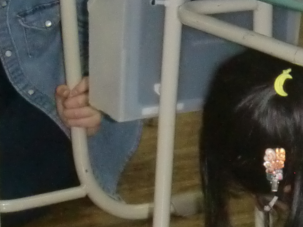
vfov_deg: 9.2
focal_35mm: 161
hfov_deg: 12.0
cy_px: 176
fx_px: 1409
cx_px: 375
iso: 400
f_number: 3.9
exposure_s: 1/60
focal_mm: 6.66
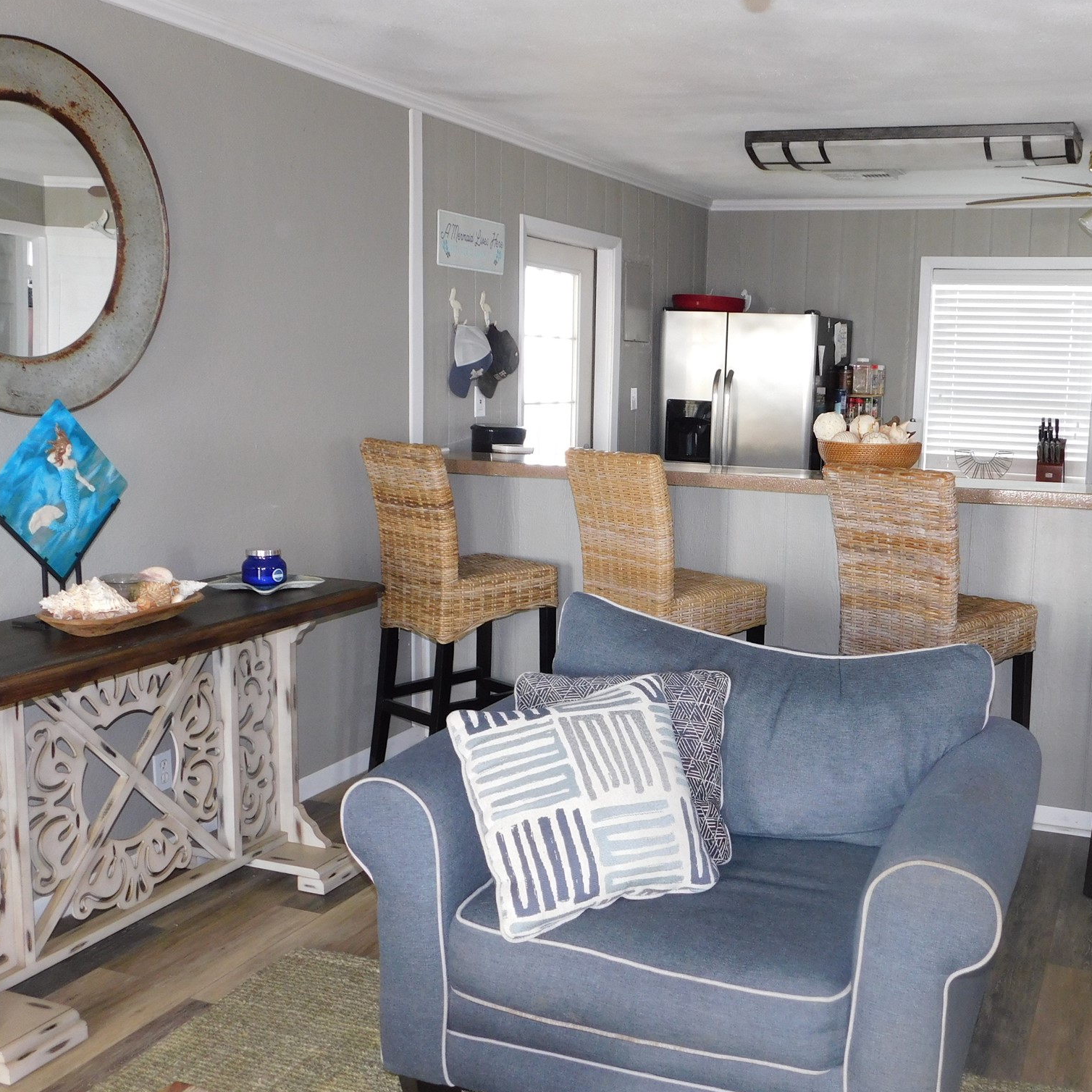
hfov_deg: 45.7
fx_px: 1285
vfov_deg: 46.0
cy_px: 553
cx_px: 670
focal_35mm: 36
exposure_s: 1/30
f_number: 3.2
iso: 200
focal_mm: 5.3
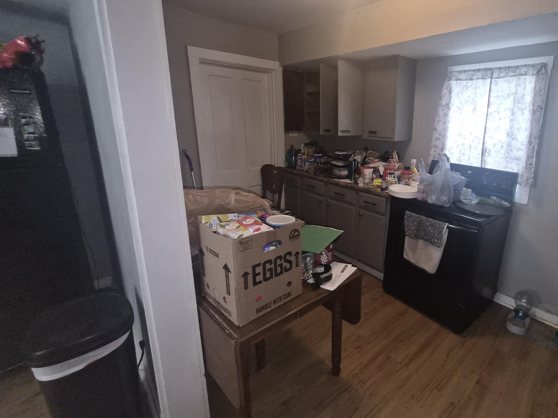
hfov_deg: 88.9
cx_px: 355
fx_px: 274
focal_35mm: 17
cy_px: 195
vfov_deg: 74.6
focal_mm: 1.7
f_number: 2.2
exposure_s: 1/60
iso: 200
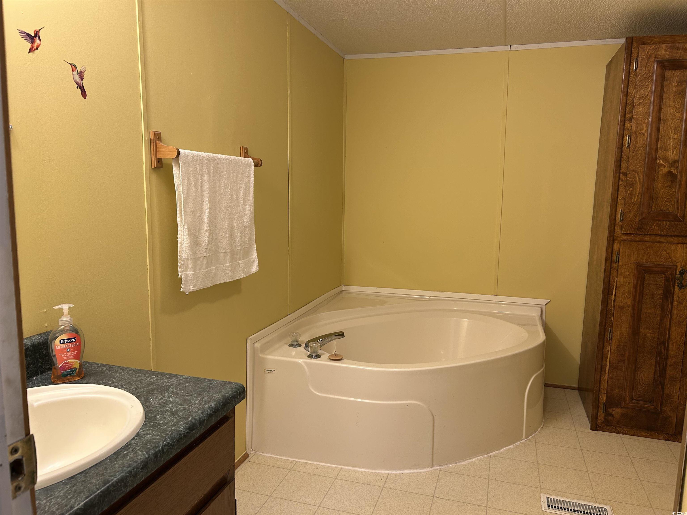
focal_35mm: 26
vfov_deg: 53.1
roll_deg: -0.2
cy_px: 258
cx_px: 344
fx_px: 516
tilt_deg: -7.0
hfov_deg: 67.3
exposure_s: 1/120
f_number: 1.5
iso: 80
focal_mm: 5.7
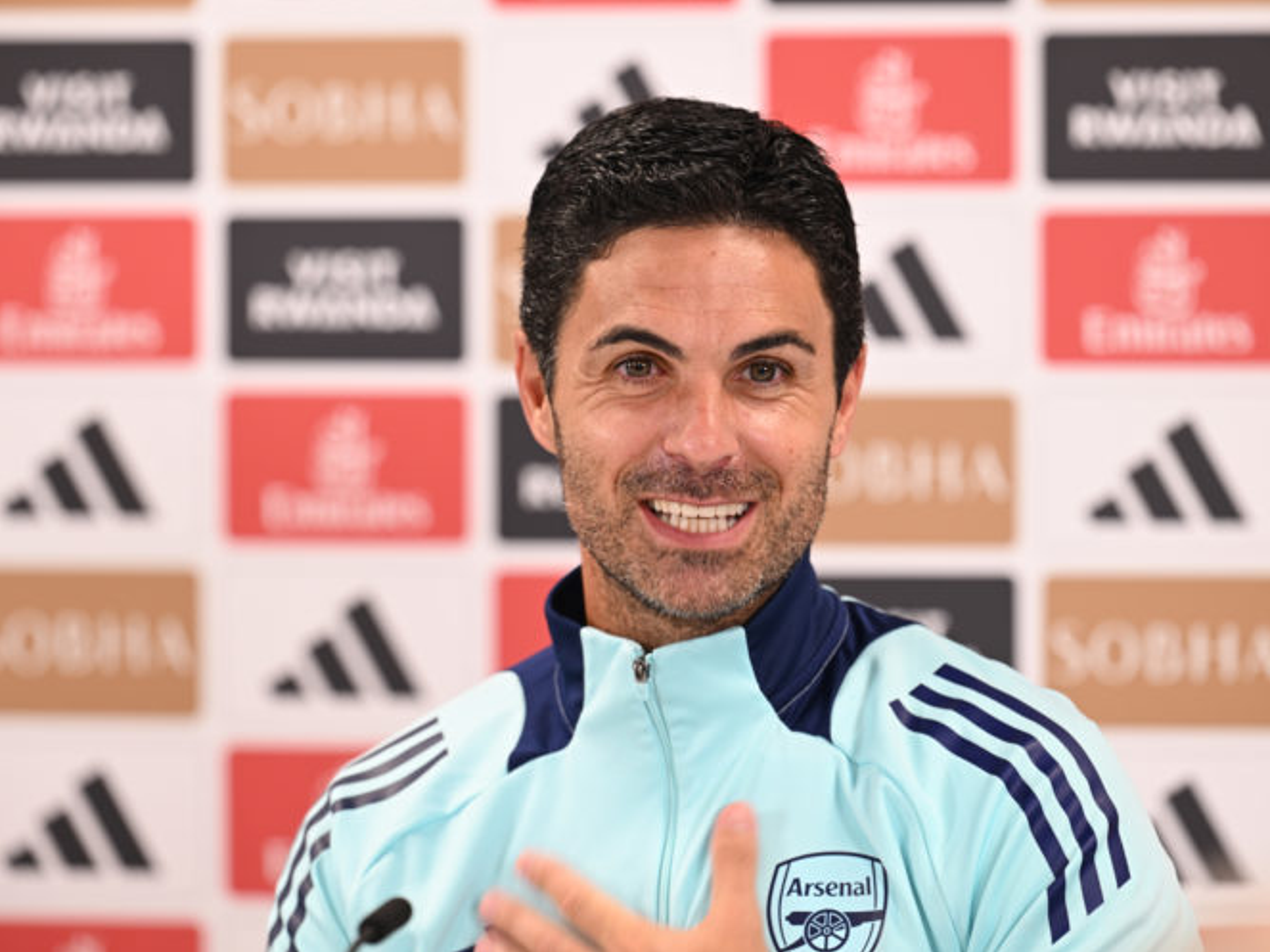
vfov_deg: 3.4
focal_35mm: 435
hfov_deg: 4.6
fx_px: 15956
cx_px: 701
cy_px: 475
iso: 500
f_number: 4
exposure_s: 1/60
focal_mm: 400
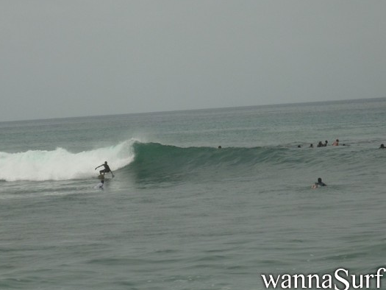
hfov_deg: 14.3
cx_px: 188
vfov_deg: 10.8
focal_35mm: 138
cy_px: 144
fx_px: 1539
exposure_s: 1/800
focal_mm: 22
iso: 100
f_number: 5.9
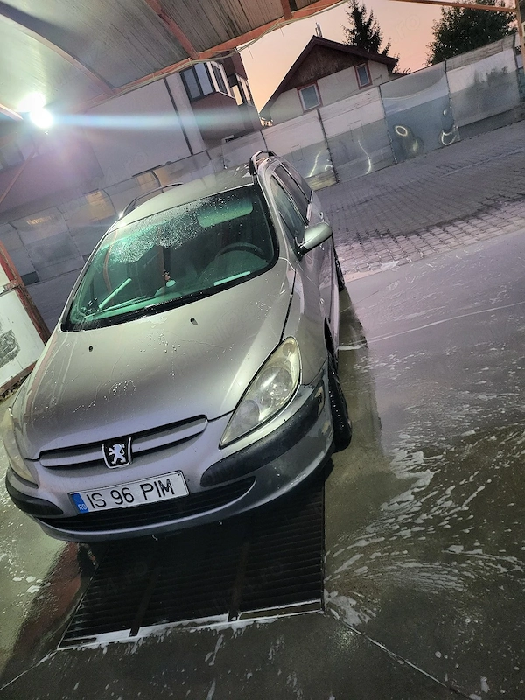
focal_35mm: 24
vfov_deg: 71.6
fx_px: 485
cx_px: 262
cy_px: 350
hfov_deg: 56.8
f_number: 1.8
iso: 500
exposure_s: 1/33.4
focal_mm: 5
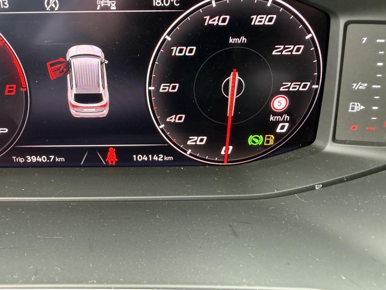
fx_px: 312
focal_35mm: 28
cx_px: 176
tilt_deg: -33.1
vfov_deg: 49.7
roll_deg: +0.7
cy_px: 129
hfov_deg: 63.3
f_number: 2.2
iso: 320
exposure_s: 1/66
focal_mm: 2.22
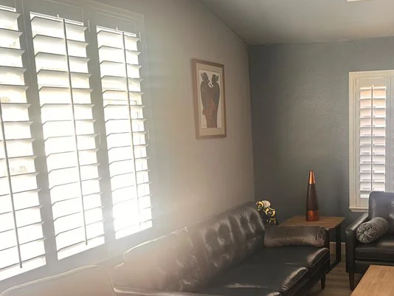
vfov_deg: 31.2
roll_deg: +1.2
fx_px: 524
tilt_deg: -10.5
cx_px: 319
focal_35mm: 46
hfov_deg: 39.5
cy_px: 210
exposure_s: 1/60
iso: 125
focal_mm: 6.86
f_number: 1.78
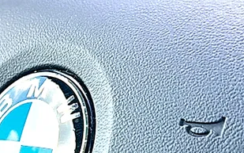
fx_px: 718
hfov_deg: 18.7
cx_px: -3
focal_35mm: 108
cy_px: 137
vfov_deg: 12.0
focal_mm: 6.86
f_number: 1.78
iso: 100
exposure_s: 1/362
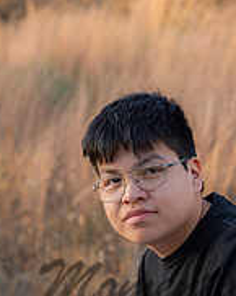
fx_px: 1260
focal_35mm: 144
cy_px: 324
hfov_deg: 10.7
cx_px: 142
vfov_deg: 13.2
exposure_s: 1/125
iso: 31
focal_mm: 62
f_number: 3.2
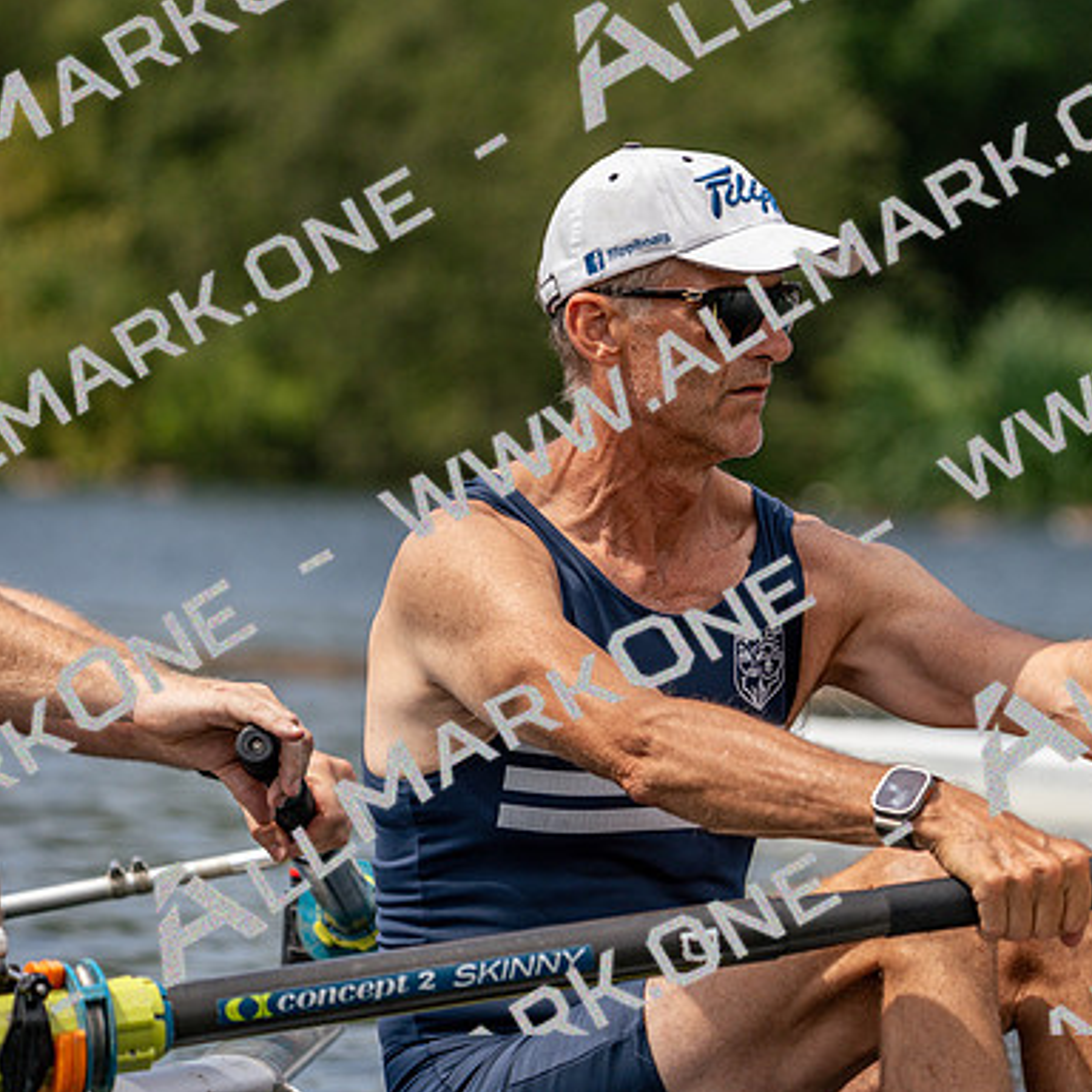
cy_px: 547
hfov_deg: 5.5
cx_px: 731
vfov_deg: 5.5
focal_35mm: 321
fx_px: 11457
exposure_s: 1/1600
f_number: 5.6
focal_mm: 250
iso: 250
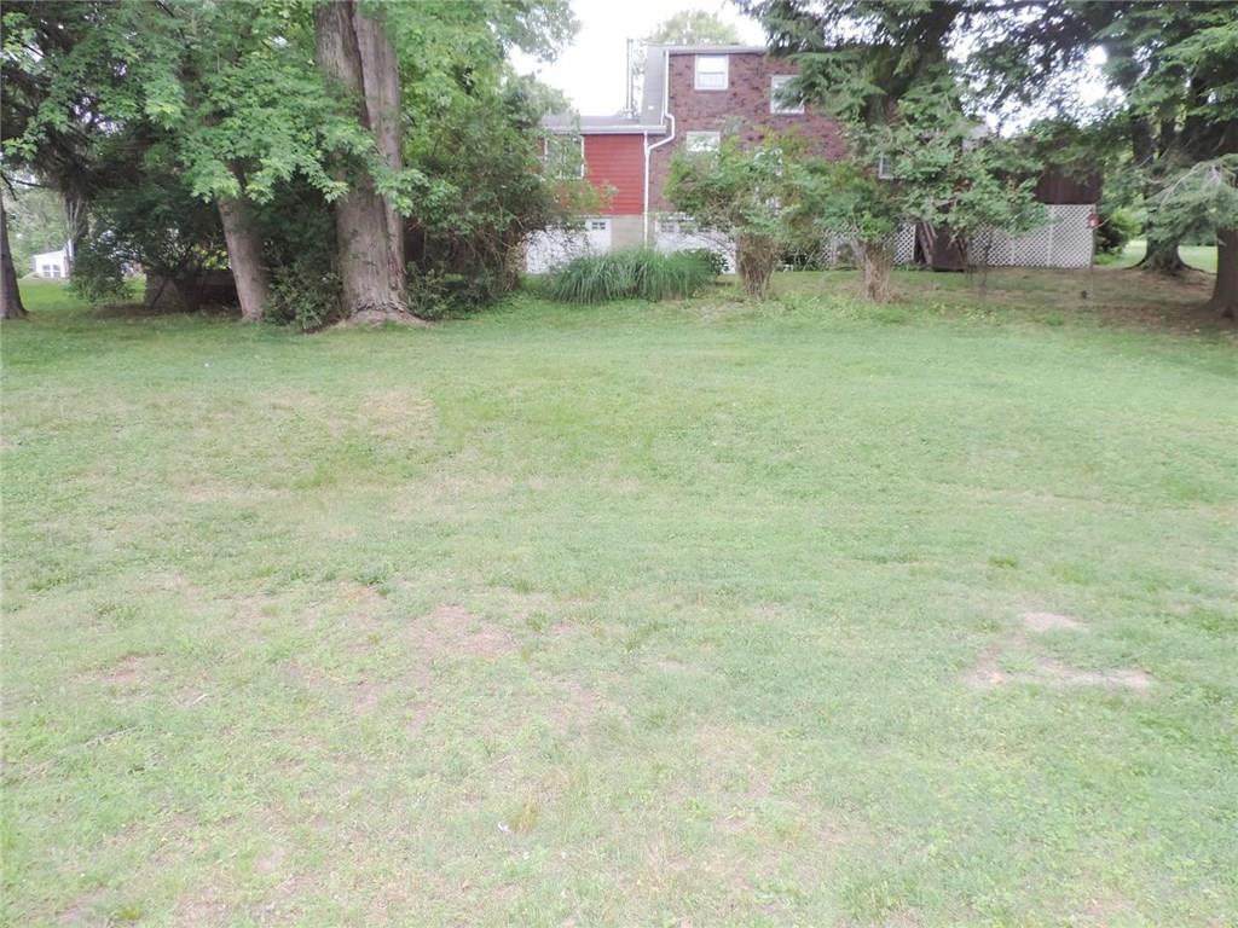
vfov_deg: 56.8
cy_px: 464
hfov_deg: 71.6
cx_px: 619
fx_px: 858
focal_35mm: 24
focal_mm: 4.3
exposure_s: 1/250
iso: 250
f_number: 3
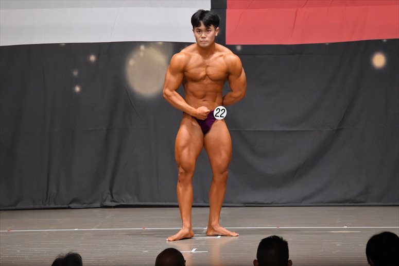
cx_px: 200
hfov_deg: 9.2
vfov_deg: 6.1
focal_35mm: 225
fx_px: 2493
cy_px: 133
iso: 6400
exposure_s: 1/400
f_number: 5.6
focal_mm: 150
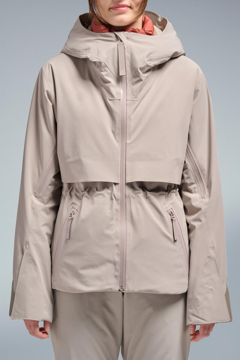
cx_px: 120
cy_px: 180
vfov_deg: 23.9
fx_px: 850
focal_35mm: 85
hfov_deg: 16.1
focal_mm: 85
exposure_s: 1/160
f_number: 16
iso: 250
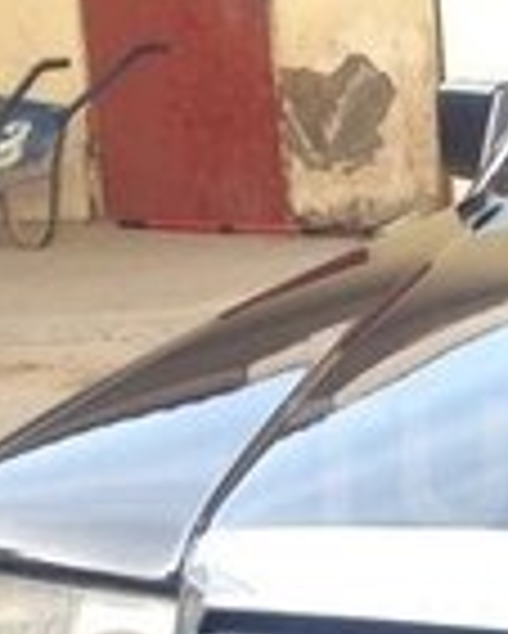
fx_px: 2835
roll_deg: +2.2
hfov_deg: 9.9
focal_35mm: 151
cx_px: 746
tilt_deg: -14.2
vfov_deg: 12.7
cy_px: 465
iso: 50
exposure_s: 1/214
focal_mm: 4.12
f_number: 2.4
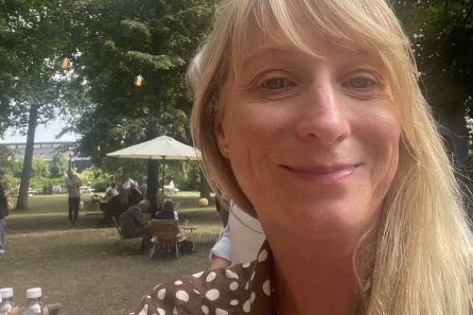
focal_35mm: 42
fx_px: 552
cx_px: 235
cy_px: 102
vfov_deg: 31.6
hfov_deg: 46.4
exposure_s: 1/166
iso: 25
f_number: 2.2
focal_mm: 2.71
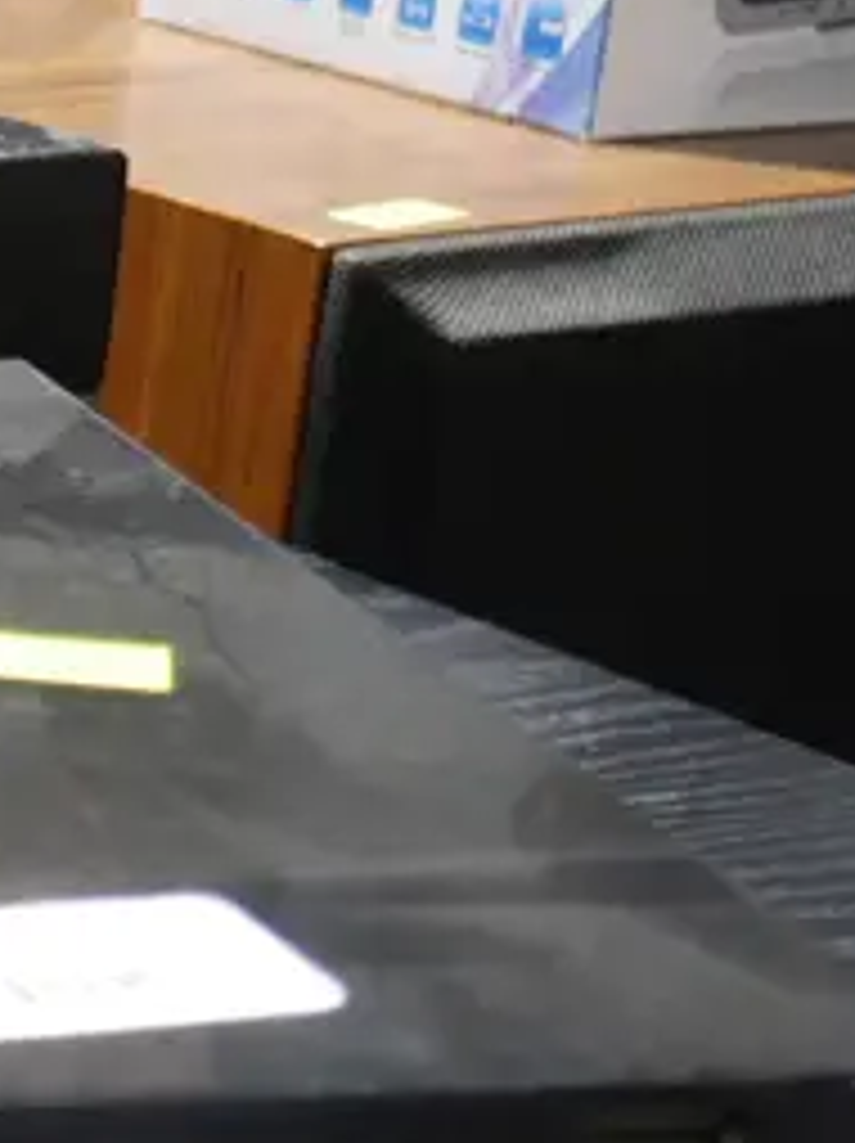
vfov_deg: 16.2
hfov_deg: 10.3
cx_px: -1310
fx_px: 3992
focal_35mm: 121
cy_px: 954
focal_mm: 15
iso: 800
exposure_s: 1/60
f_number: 3.6
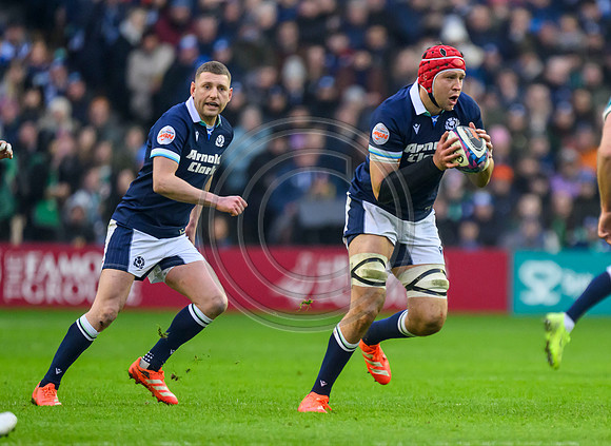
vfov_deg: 1.6
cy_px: 303
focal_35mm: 905
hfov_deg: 2.2
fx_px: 15814
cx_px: 449
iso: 4000
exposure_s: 1/1250
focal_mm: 560
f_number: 4
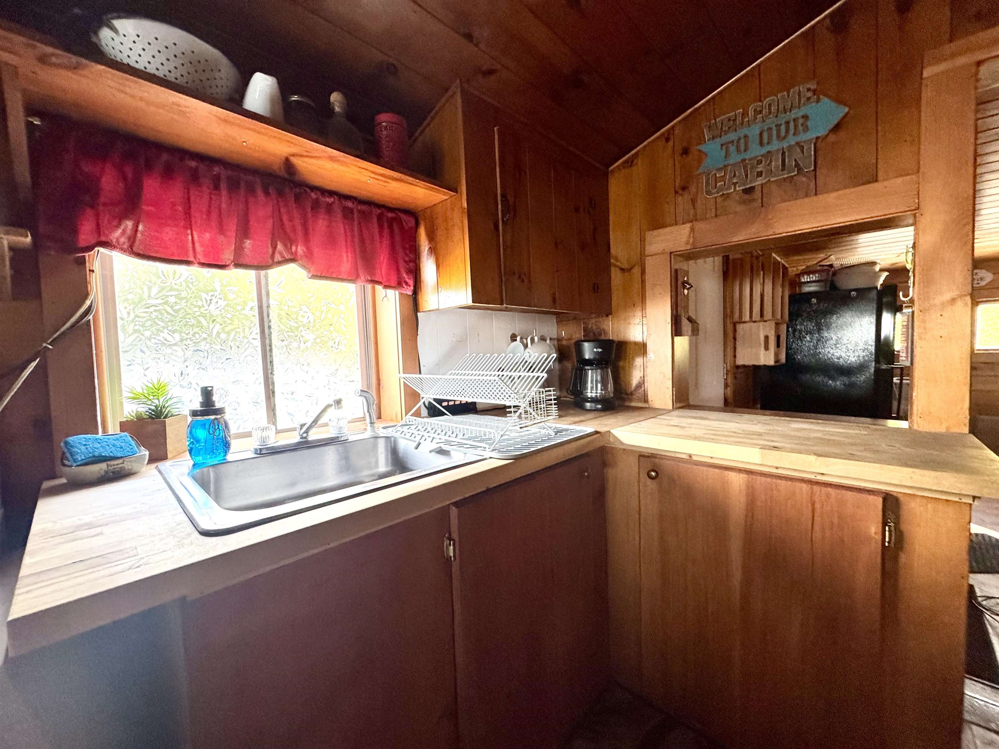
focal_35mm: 14
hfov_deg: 102.1
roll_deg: +1.9
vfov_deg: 85.7
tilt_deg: -2.4
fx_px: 404
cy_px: 374
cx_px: 500
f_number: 2.2
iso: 320
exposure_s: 1/89
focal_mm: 2.22
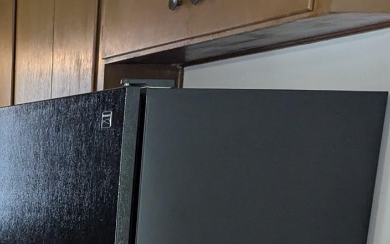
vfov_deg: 16.2
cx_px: -127
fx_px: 787
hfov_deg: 24.1
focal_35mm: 74
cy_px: 359
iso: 193
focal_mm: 6.81
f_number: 1.85
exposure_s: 1/120
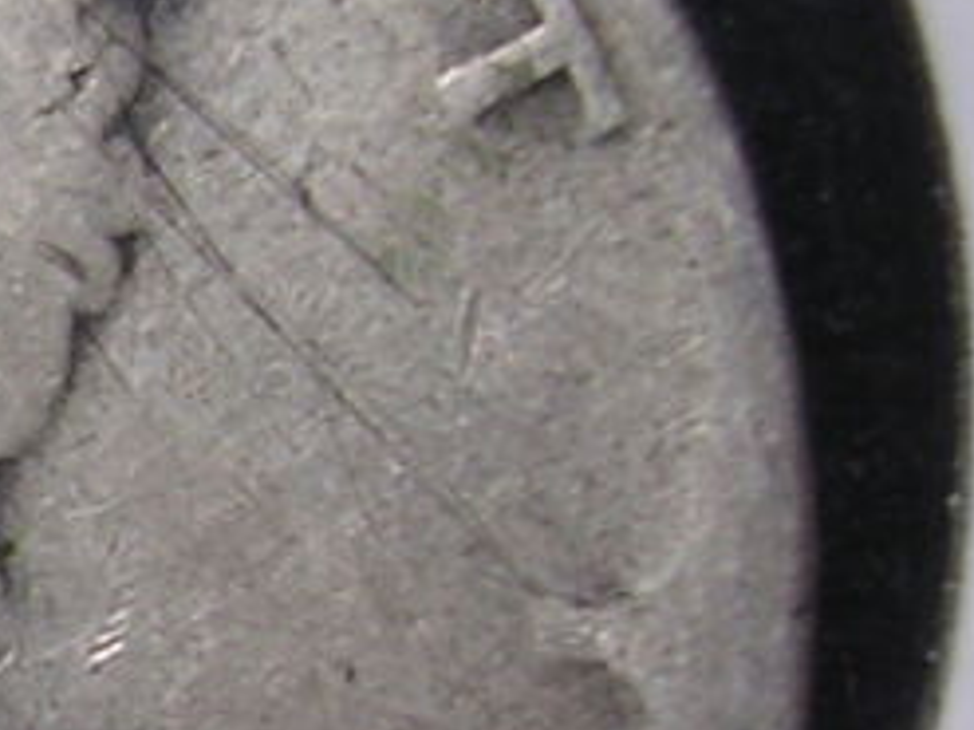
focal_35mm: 154
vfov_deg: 9.6
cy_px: 584
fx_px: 4331
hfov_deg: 11.9
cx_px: -702
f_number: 2.8
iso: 100
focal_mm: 5.8
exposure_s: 1/12.5
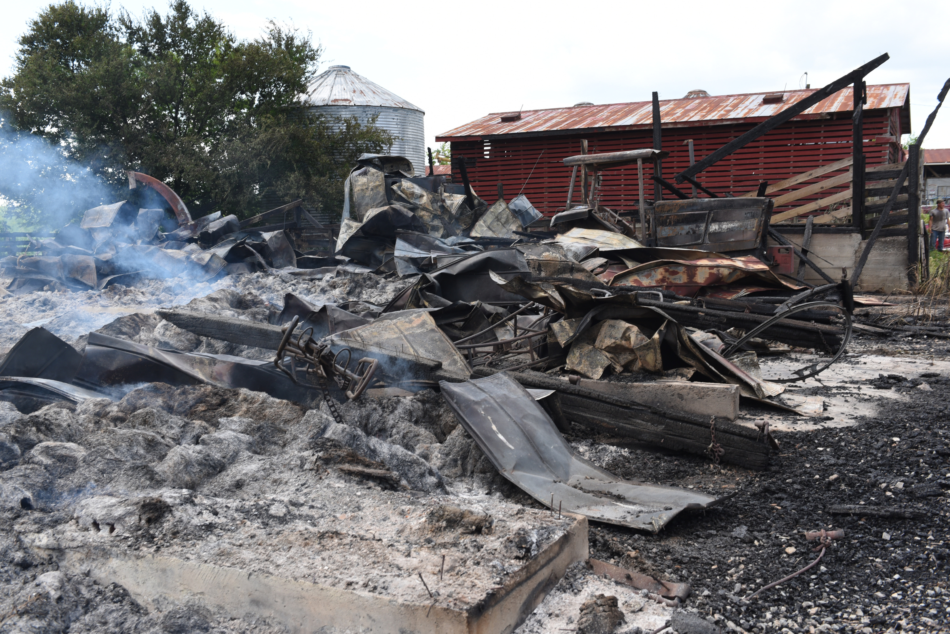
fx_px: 1003
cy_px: 317
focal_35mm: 38
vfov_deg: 35.1
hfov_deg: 50.7
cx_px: 475
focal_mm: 38
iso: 250
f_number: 8
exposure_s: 1/250
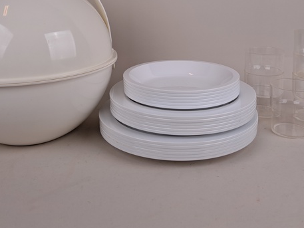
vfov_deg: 33.1
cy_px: 37
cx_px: 150
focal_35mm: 42
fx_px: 369
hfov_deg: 44.8
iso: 50
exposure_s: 1/157
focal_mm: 5.23
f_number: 1.8
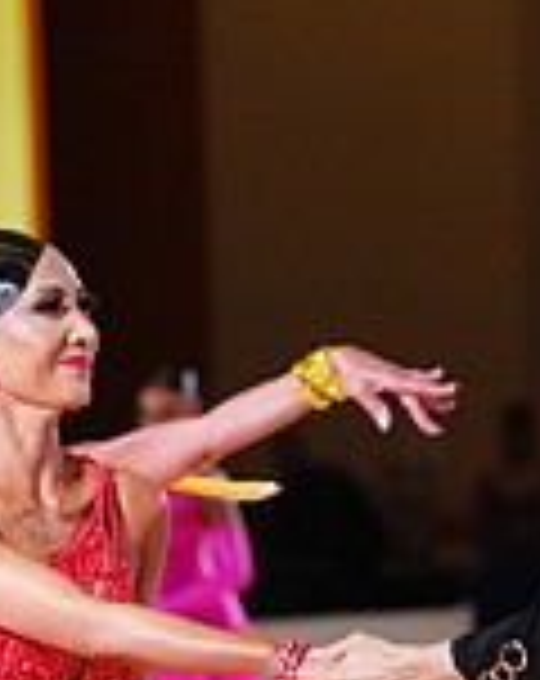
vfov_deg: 5.2
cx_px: 425
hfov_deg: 4.2
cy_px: 901
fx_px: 7402
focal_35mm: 369
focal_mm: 102
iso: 2000
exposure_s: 1/400
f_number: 2.8
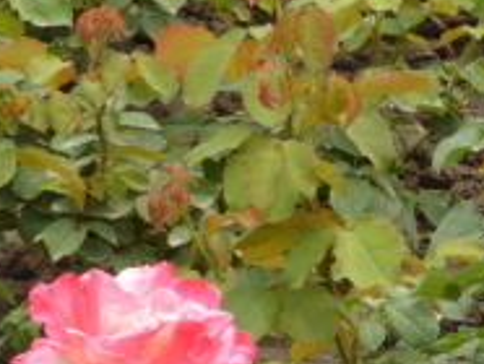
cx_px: 1291
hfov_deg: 5.9
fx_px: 4438
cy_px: 53
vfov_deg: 4.7
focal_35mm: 317
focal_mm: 40
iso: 1400
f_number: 18
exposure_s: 1/250
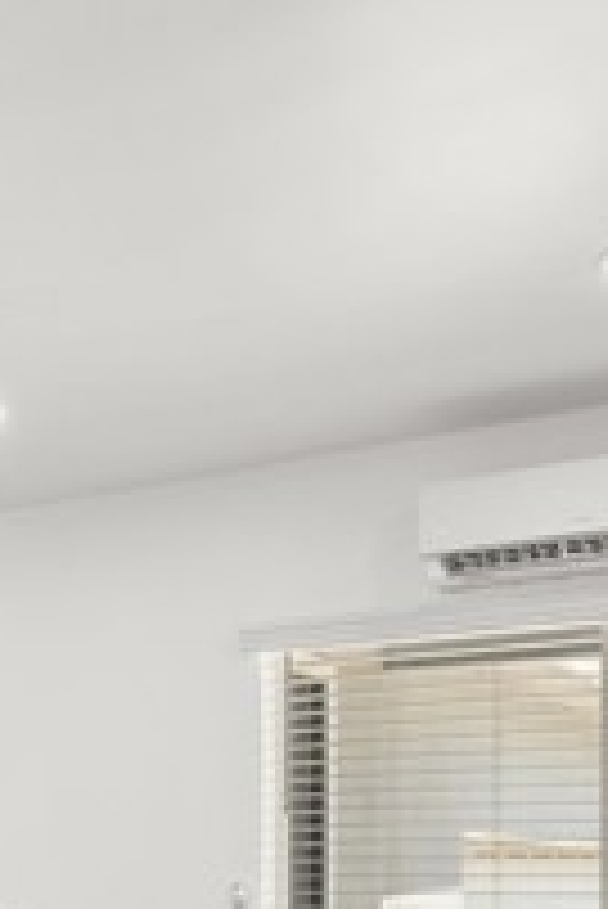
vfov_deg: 32.5
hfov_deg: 22.6
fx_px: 1441
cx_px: -50
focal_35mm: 57
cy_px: 884
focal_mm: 12
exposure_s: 1/10
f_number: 9
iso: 200
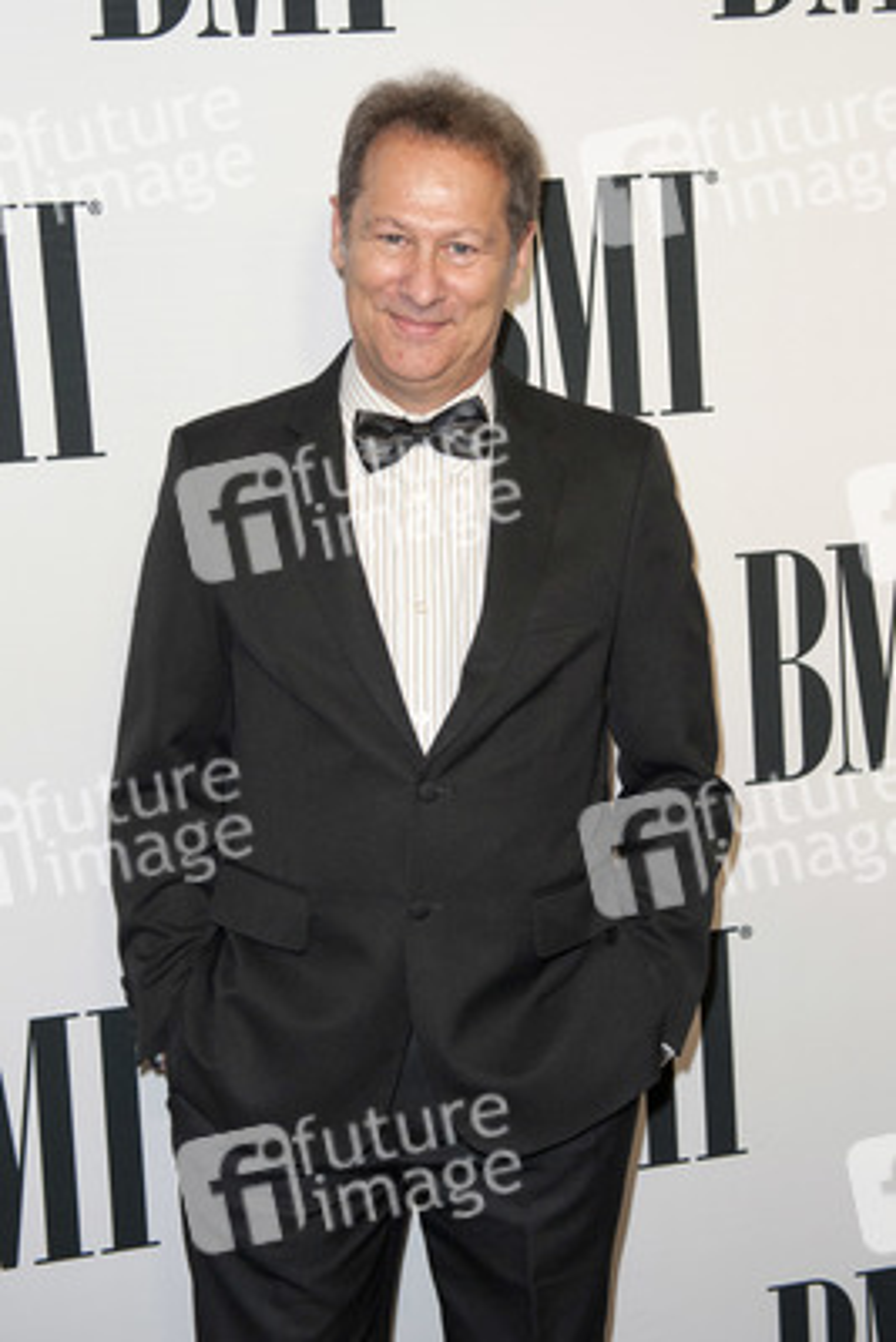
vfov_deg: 44.5
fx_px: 1641
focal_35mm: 44
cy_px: 671
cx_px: 448
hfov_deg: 30.5
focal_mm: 44
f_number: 4
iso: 500
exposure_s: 1/400
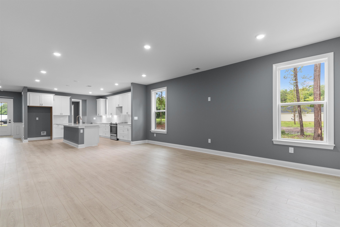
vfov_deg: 77.3
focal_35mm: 15
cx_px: 170
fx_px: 142
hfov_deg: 100.4
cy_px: 114
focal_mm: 10
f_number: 4.5
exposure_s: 1/5
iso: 100
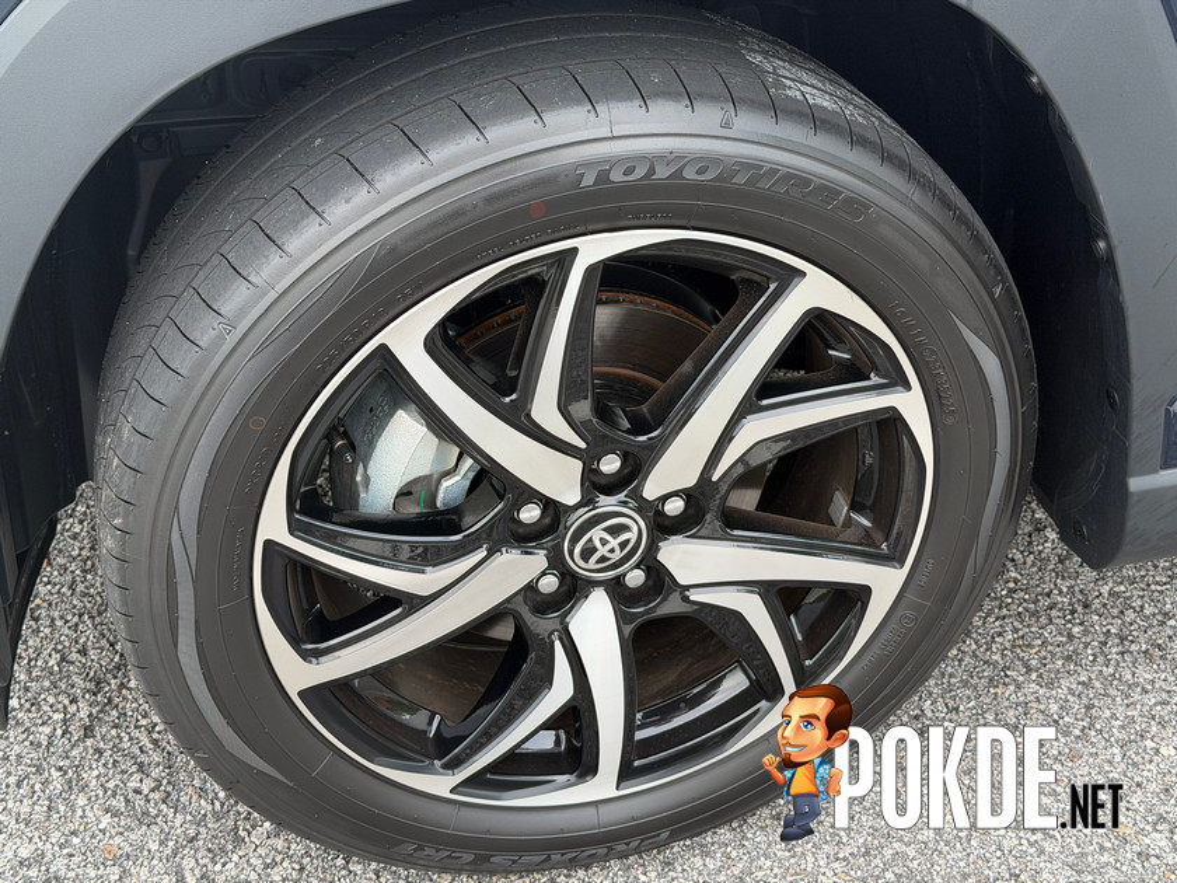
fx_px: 1632
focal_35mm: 48
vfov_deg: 30.3
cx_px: 588
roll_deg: +1.0
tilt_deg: -33.0
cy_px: 442
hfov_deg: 39.7
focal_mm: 6.76
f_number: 1.78
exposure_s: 1/301
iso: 64
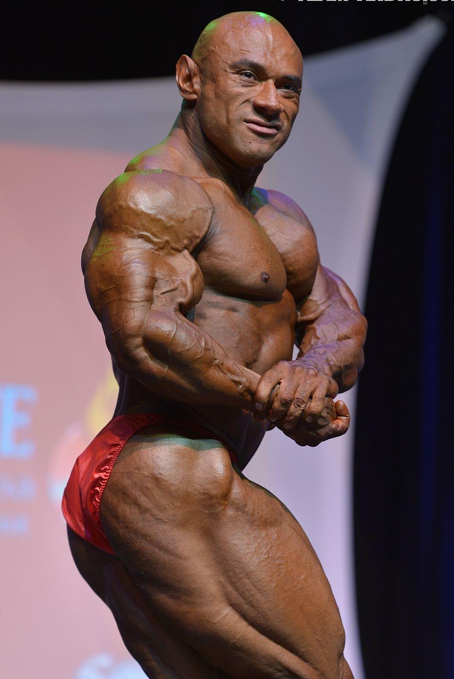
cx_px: 225
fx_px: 3457
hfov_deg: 7.5
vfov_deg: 11.2
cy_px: 354
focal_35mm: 183
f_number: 3.2
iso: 800
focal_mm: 165
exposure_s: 1/125
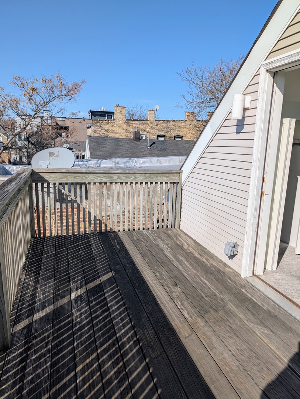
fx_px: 277
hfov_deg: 56.9
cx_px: 150
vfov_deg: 71.5
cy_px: 200
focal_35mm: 24
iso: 17
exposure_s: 1/1587
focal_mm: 6.9
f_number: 1.68
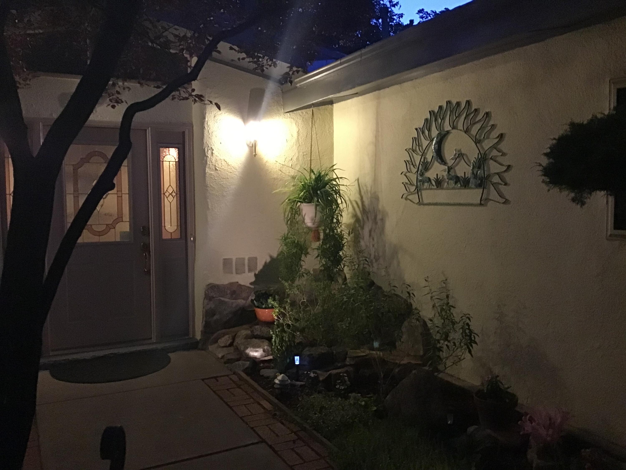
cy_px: 235
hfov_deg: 58.4
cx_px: 313
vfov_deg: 45.4
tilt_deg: -4.0
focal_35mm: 31
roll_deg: +0.4
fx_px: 561
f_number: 2.4
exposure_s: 1/15
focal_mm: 3.3
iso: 500
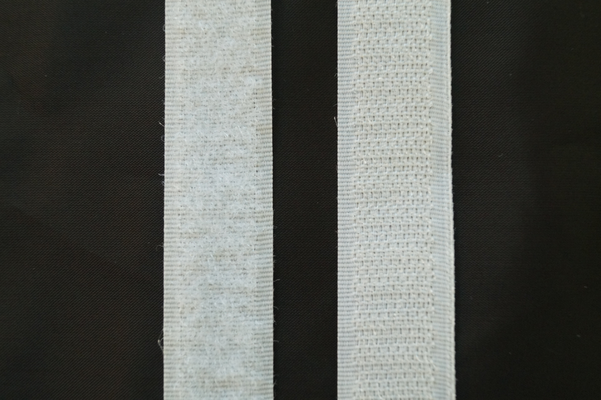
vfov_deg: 29.8
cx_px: 300
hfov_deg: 43.6
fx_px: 751
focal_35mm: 45
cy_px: 200
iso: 2500
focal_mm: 30
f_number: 9
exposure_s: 1/40
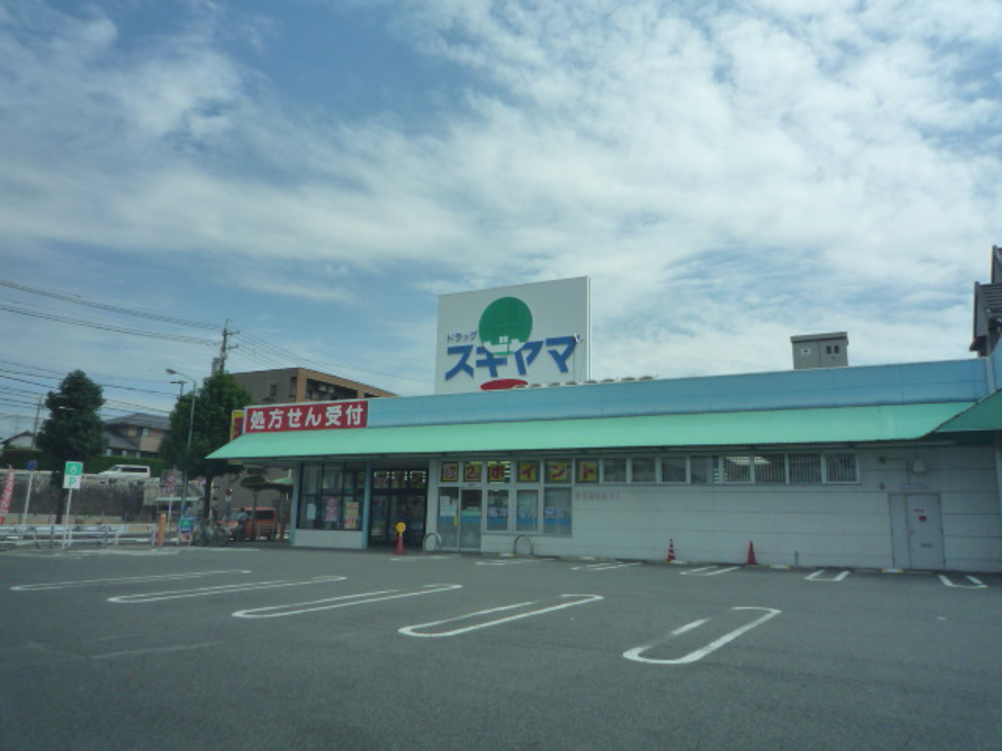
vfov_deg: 54.9
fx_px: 724
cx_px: 501
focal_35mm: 25
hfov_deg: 69.4
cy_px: 376
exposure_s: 1/640
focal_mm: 4.4
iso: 160
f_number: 5.6
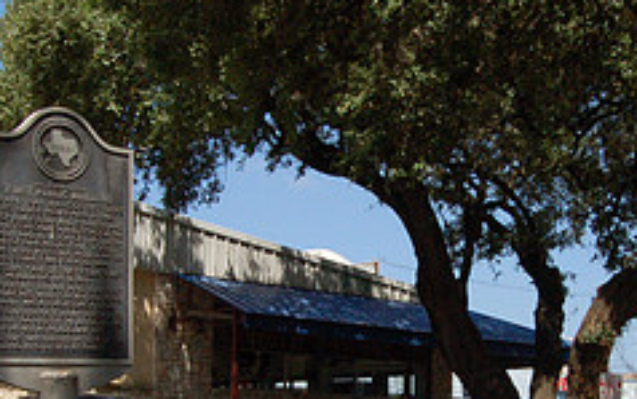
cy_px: 308
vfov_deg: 19.3
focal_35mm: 67
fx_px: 1164
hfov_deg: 30.5
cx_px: 399
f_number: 14
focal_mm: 18
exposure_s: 1/320
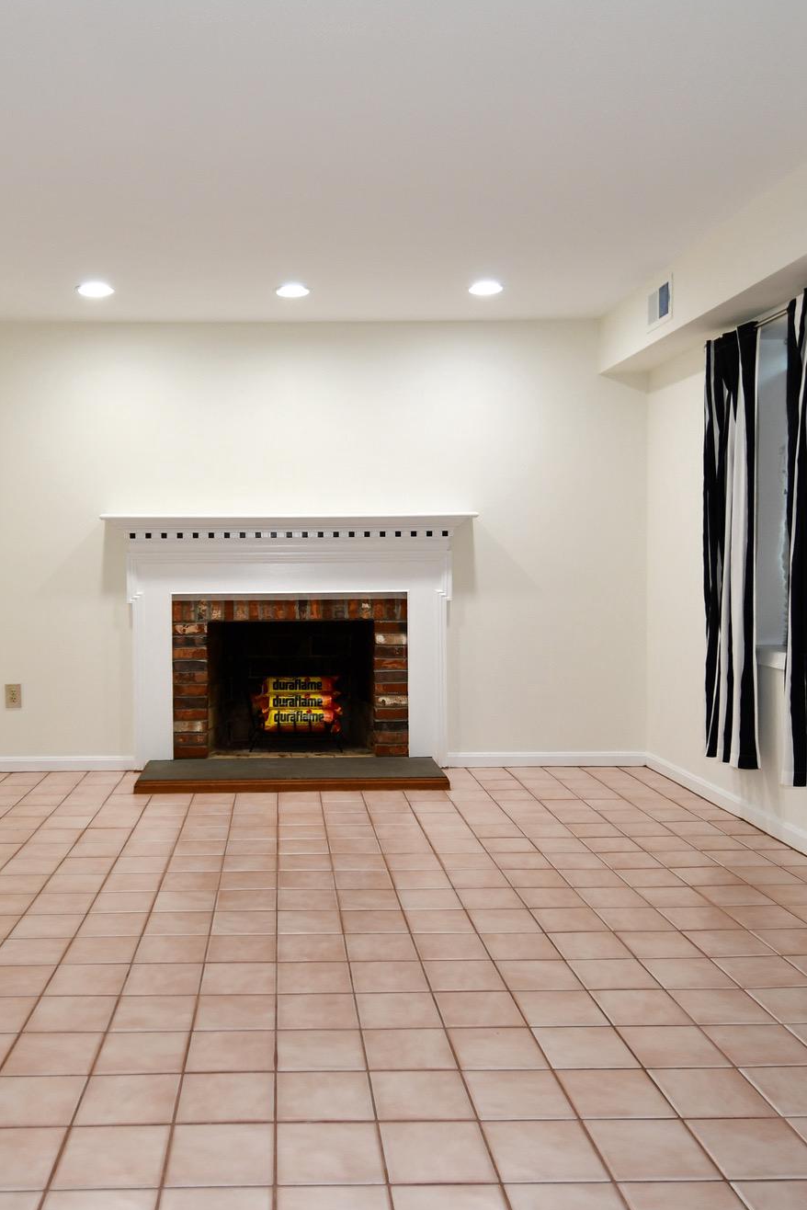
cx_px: 307
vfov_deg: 65.5
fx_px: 941
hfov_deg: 46.1
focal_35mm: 28
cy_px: 620
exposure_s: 1/60
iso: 220
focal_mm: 12
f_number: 4
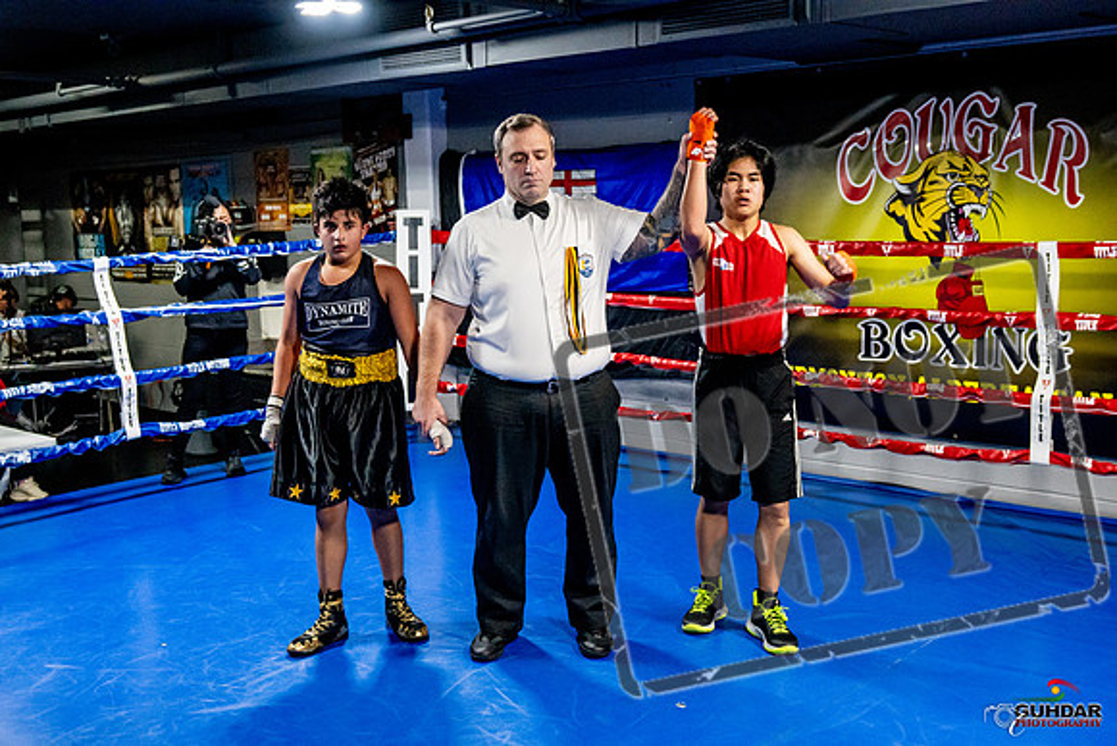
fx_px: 1210
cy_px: 373
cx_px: 558
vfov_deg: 34.2
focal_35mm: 39
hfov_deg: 49.5
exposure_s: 1/800
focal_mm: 26
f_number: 2.8
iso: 5000
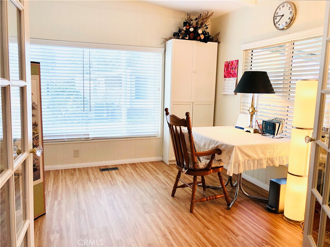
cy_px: 124
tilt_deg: -6.5
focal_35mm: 28
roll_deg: -0.7
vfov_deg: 49.7
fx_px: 267
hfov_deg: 63.5
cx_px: 165
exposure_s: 1/120
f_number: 1.8
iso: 64
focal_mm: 4
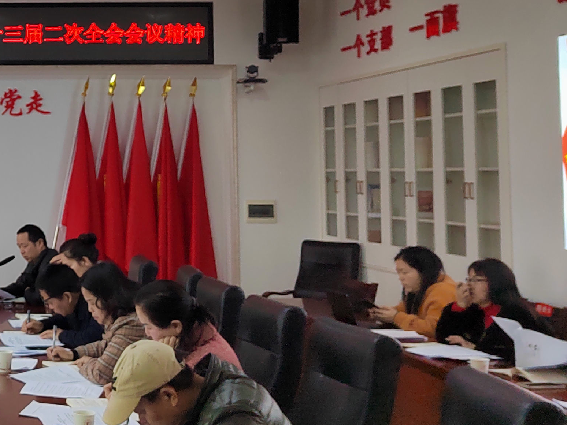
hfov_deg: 29.0
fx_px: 950
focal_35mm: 58
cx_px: -101
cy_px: 123
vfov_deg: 25.0
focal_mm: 5.52
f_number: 1.9
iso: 213
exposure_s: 1/100
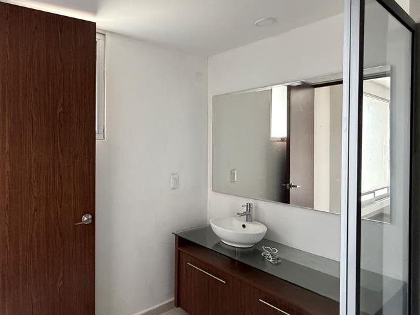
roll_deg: -0.3
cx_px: 118
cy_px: 144
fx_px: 267
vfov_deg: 61.0
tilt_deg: +0.0
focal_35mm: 22
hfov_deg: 72.4
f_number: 2.2
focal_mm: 2.22
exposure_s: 1/60
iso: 640
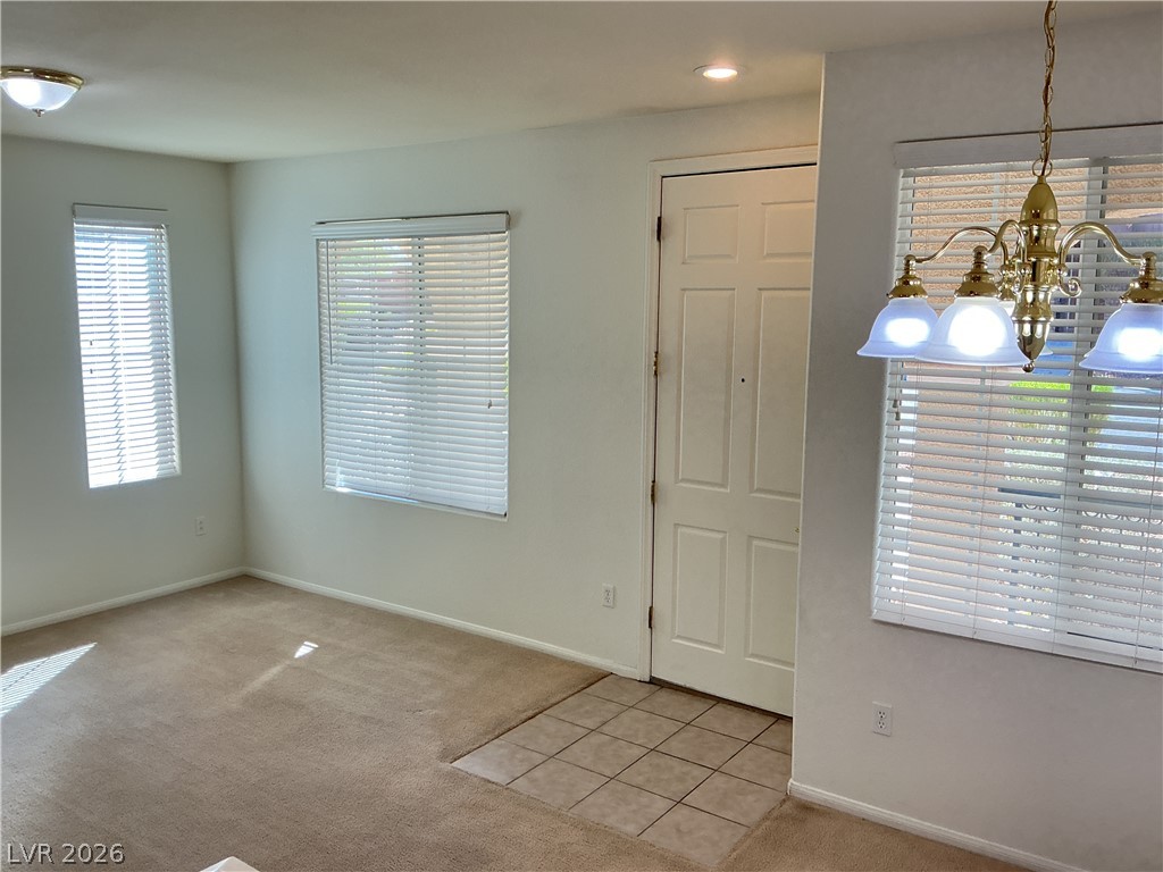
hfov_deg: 61.7
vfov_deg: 48.2
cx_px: 582
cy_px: 436
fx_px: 974
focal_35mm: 29
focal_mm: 3
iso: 50
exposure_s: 1/120
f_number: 1.8
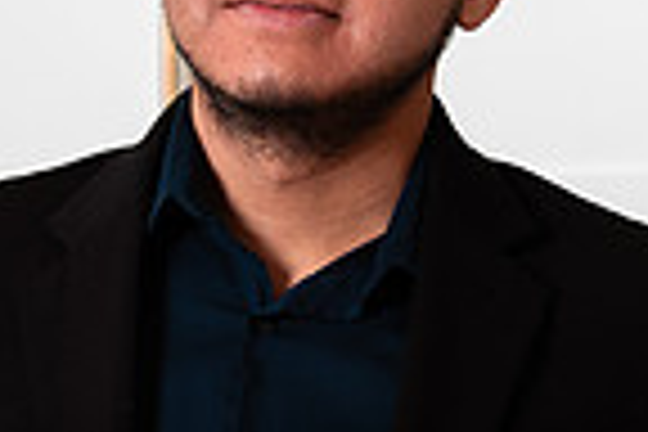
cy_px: 544
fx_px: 4770
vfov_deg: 5.2
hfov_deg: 7.8
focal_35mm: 265
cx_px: 270
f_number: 3.2
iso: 50
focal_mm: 85
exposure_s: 1/160
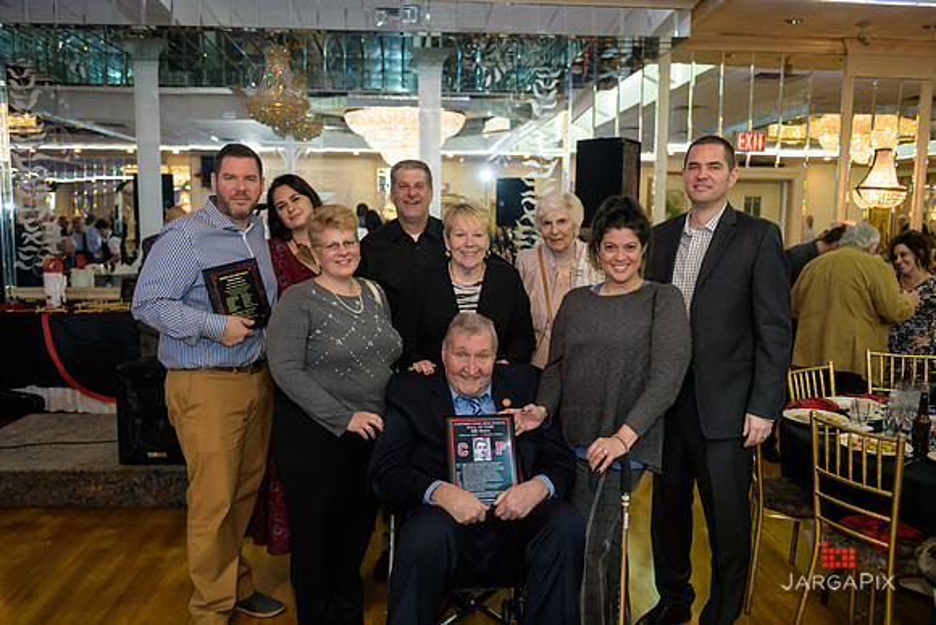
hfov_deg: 63.6
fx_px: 754
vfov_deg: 45.0
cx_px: 468
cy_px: 312
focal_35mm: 29
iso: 1000
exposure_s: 1/125
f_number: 3.2
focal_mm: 29
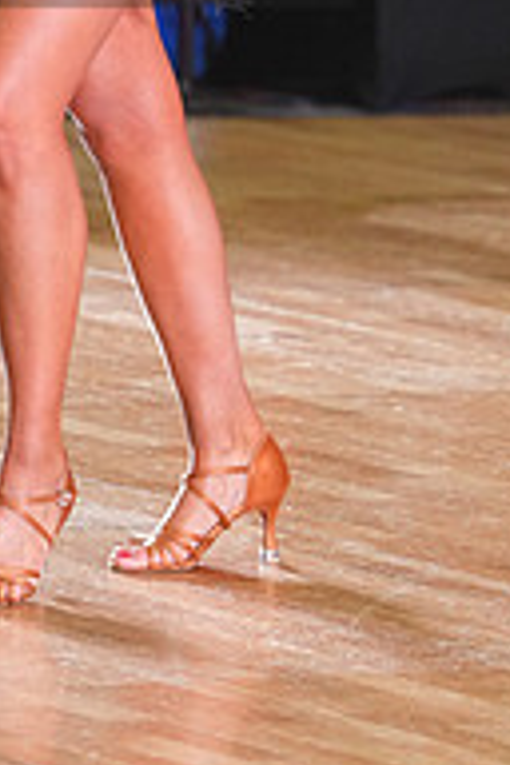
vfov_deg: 3.8
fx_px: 11474
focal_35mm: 540
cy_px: -124
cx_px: -193
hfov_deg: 2.5
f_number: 4
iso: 2500
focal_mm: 179
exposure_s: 1/200
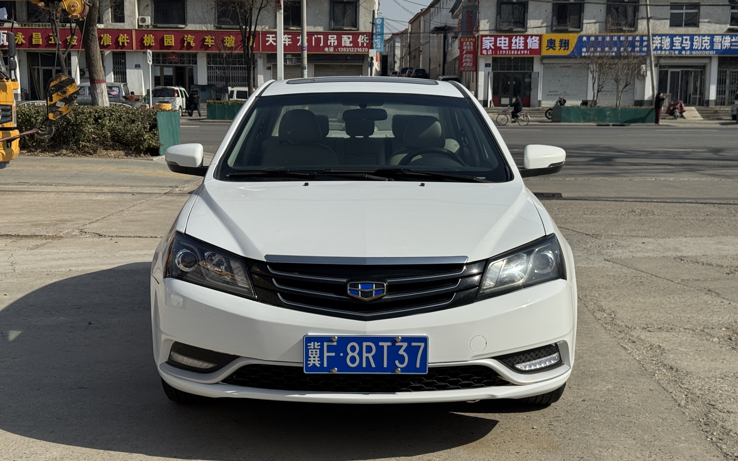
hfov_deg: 39.6
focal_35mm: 51
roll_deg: +0.2
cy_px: 251
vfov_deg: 25.3
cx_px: 370
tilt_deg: -7.9
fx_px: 1026
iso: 80
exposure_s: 1/9009
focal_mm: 6.76
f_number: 1.78
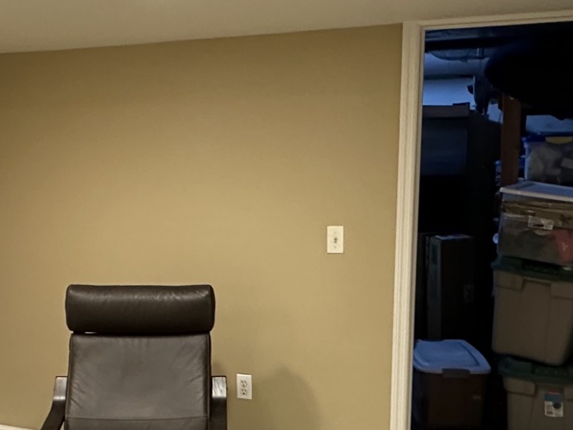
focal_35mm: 47
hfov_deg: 40.0
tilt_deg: -10.6
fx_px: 778
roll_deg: +0.6
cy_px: 285
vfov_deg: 30.7
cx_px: 196
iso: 500
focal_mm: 2.22
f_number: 2.2
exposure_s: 1/60
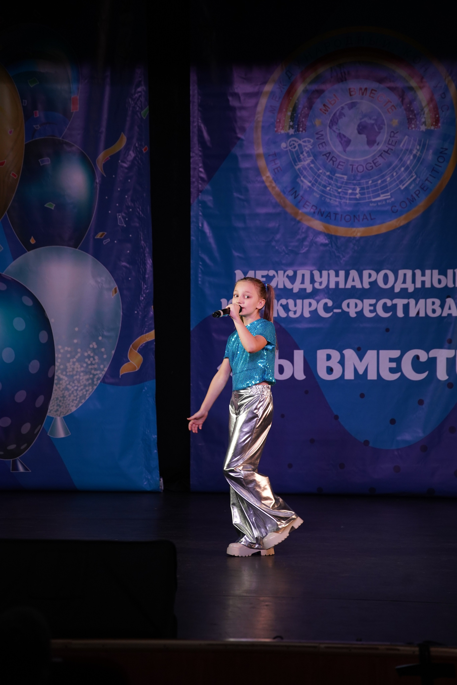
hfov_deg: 9.1
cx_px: 228
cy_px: 342
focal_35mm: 150
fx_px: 2856
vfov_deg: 13.7
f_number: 4
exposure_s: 1/400
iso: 1600
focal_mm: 150
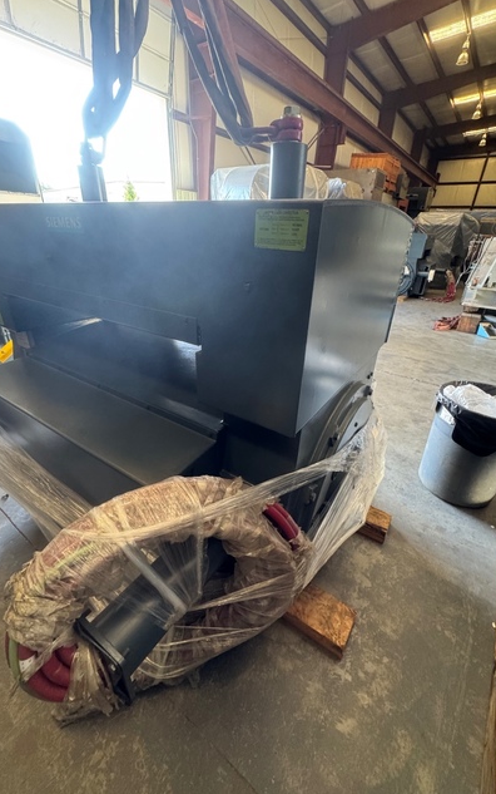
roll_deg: -2.1
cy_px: 398
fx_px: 324
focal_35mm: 15
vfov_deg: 101.4
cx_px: 249
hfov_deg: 74.8
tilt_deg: -27.2
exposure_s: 1/60
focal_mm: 2.22
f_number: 2.2
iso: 500
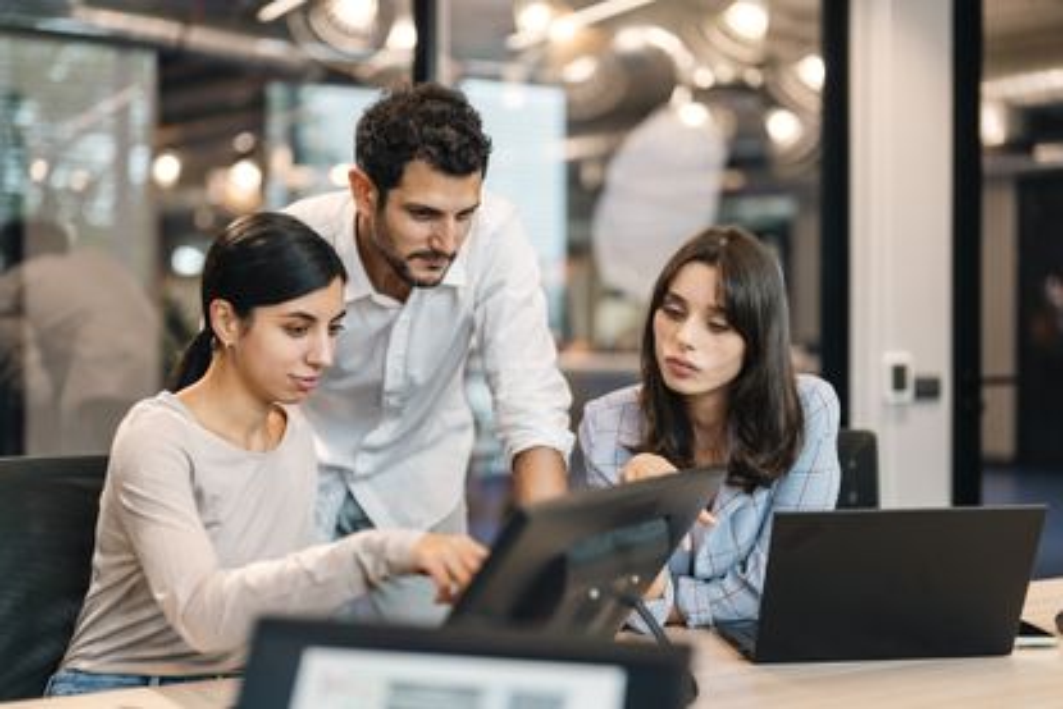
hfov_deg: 39.6
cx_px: 532
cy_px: 354
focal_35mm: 50
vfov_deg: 27.0
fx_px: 1477
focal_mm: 50
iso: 160
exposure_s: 1/200
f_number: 1.4
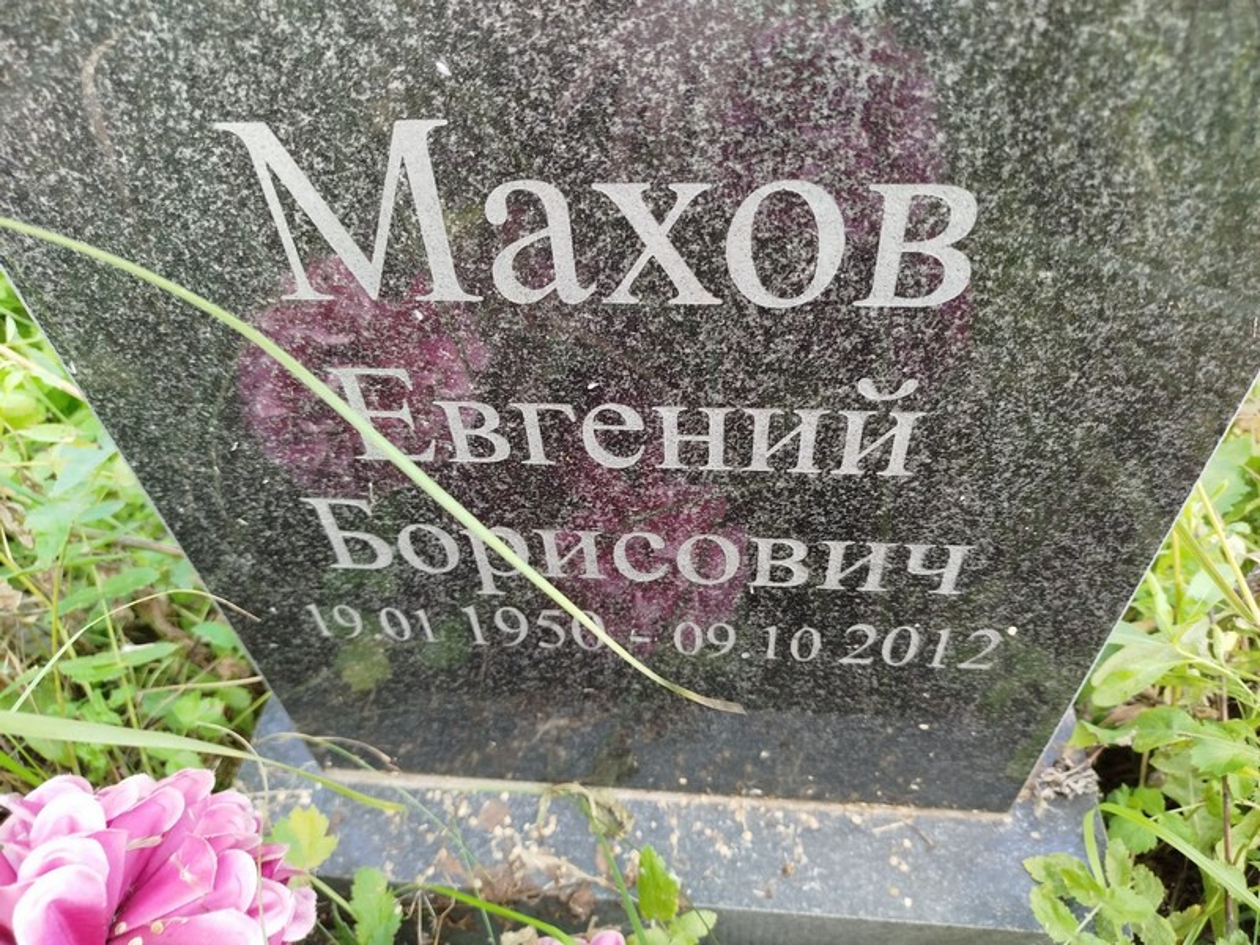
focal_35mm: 24
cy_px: 472
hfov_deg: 71.6
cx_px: 630
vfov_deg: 56.8
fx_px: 874
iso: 80
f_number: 1.7
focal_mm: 5.31
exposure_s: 1/100
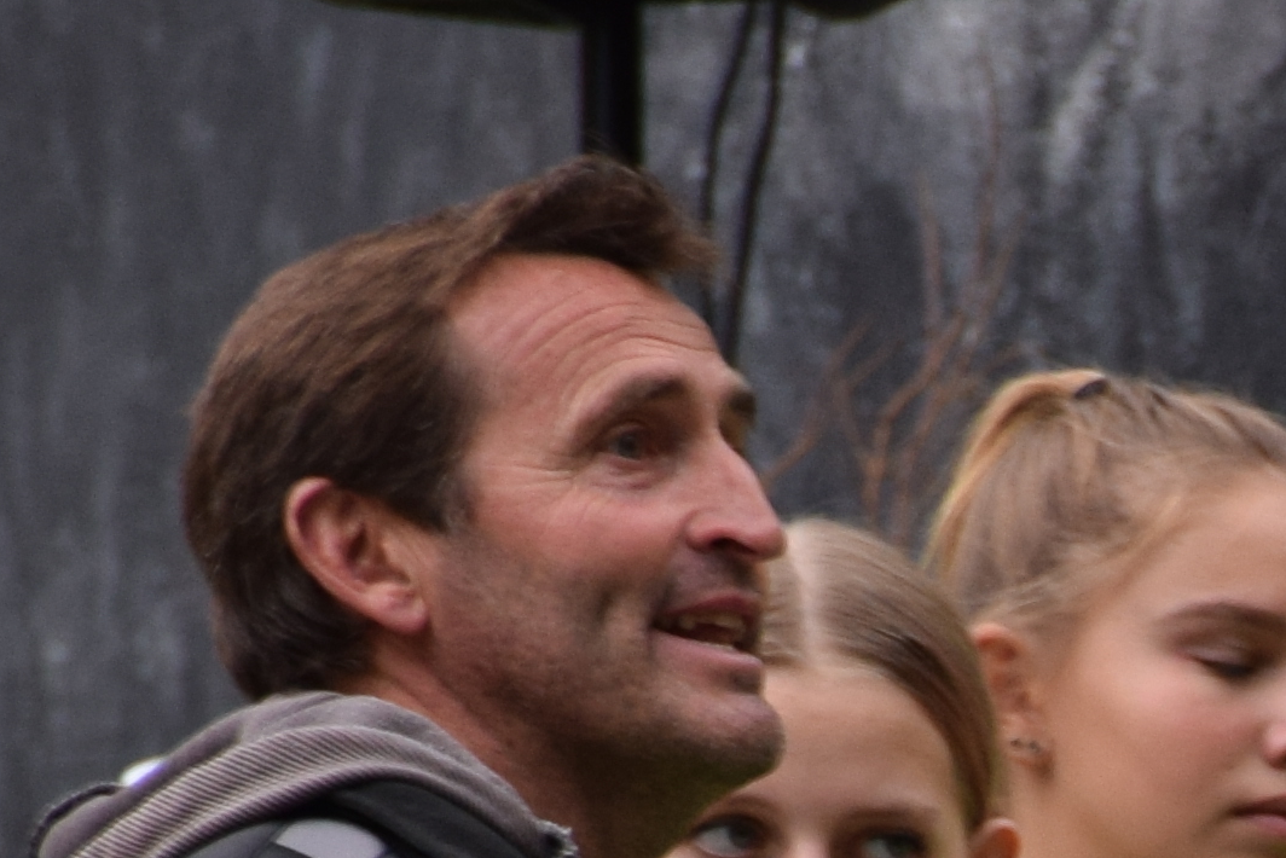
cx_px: 2733
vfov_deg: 1.5
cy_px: 2014
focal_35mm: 888
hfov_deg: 2.3
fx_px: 31722
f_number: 6.3
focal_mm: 105
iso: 400
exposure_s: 1/160
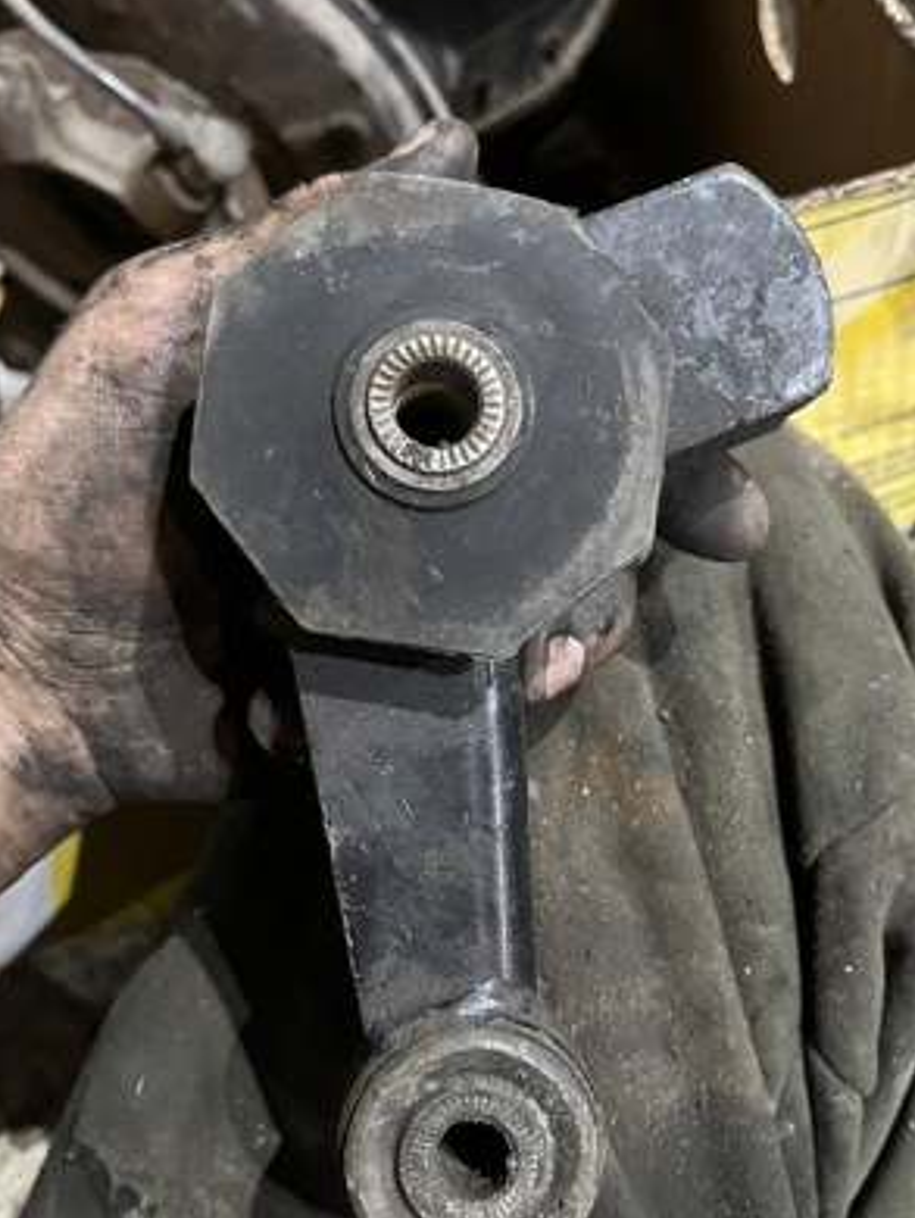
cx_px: 481
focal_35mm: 32
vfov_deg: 56.8
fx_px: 1127
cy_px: 625
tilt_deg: -61.7
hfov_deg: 44.2
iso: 500
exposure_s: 1/25
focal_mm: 5.1
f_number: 1.6
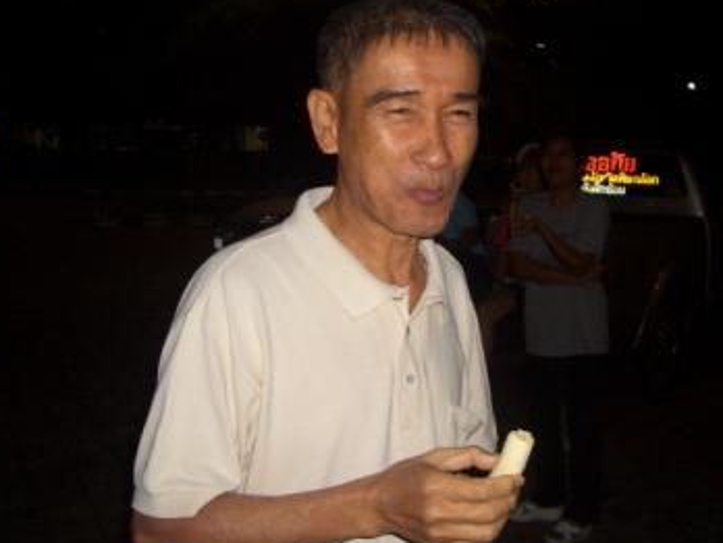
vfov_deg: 32.2
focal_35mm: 45
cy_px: 256
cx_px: 376
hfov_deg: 42.1
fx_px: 940
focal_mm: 5.8
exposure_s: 1/60
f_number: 2.6
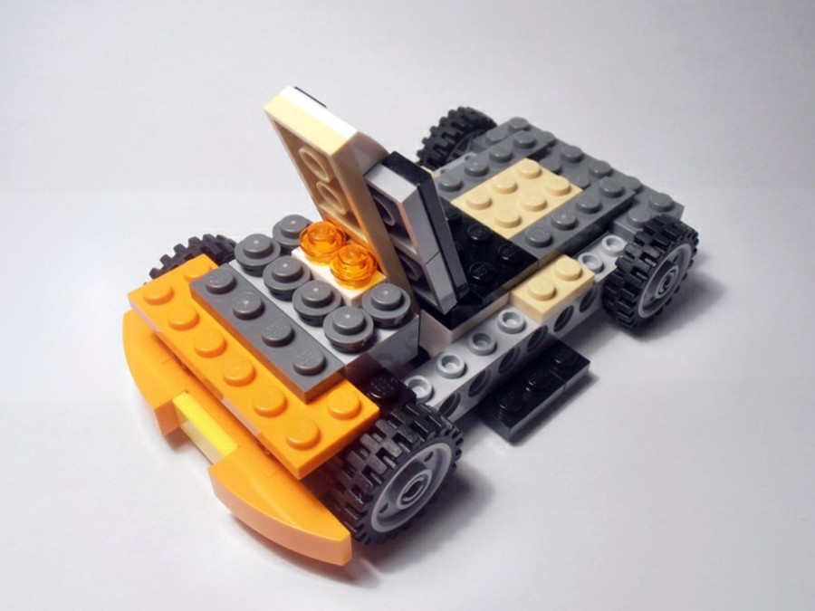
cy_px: 306
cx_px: 408
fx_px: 871
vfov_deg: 38.7
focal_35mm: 37
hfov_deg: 50.1
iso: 80
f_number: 3.9
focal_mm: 6.61
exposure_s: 1/40
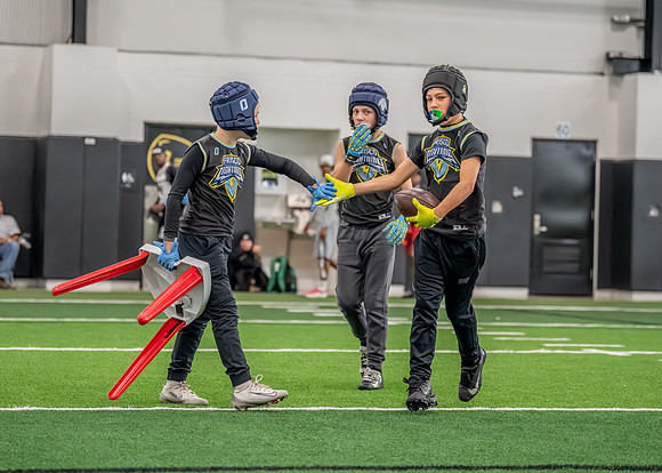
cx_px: 327
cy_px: 213
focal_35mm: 112
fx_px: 2096
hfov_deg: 17.9
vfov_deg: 12.9
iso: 6400
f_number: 2.8
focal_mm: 89
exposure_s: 1/1000
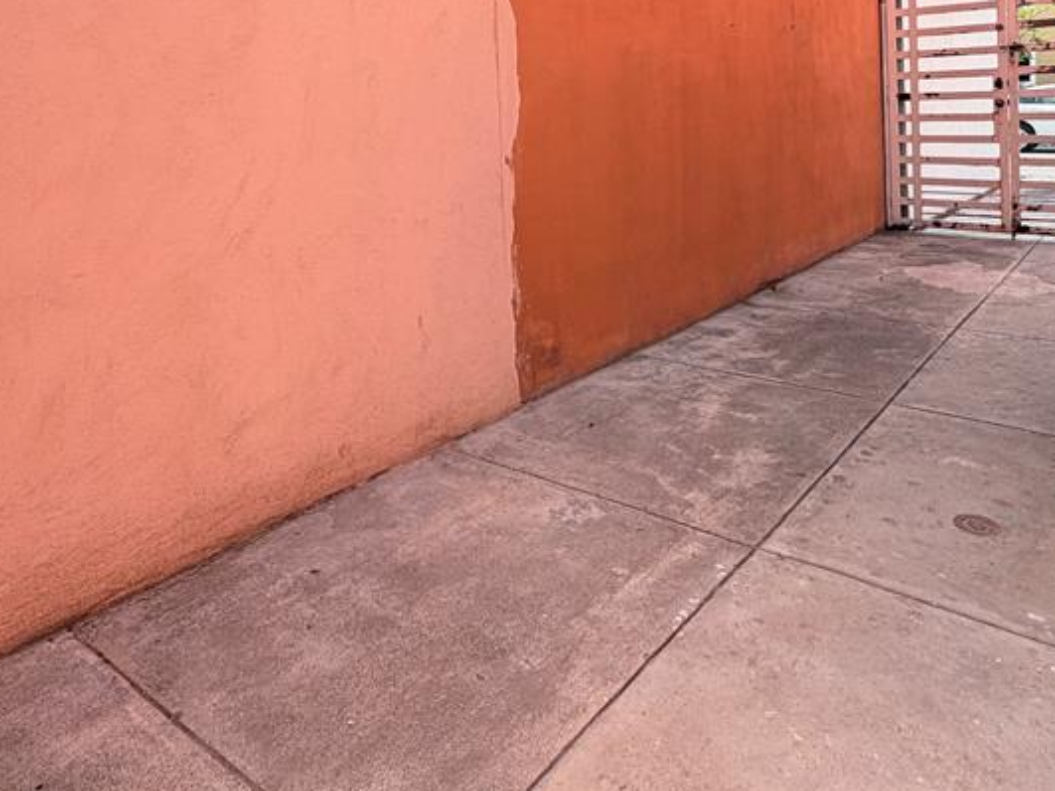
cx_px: 542
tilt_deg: -1.9
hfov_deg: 65.3
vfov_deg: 47.4
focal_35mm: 27
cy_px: 117
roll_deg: +2.3
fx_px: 823
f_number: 2.2
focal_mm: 2.22
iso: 50
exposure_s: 1/502
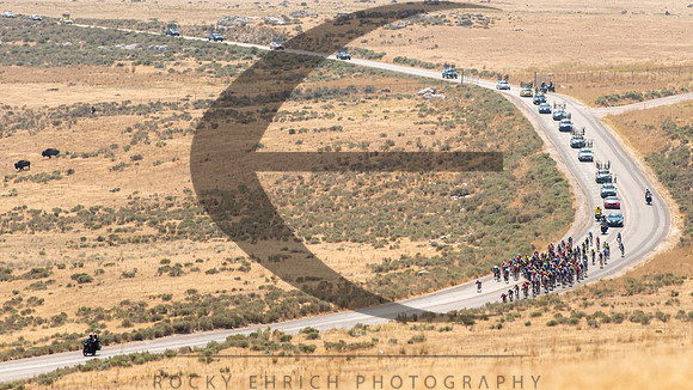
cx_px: 441
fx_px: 4905
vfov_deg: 4.5
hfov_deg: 8.1
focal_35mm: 267
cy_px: 207
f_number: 4
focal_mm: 200
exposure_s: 1/1250
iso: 100
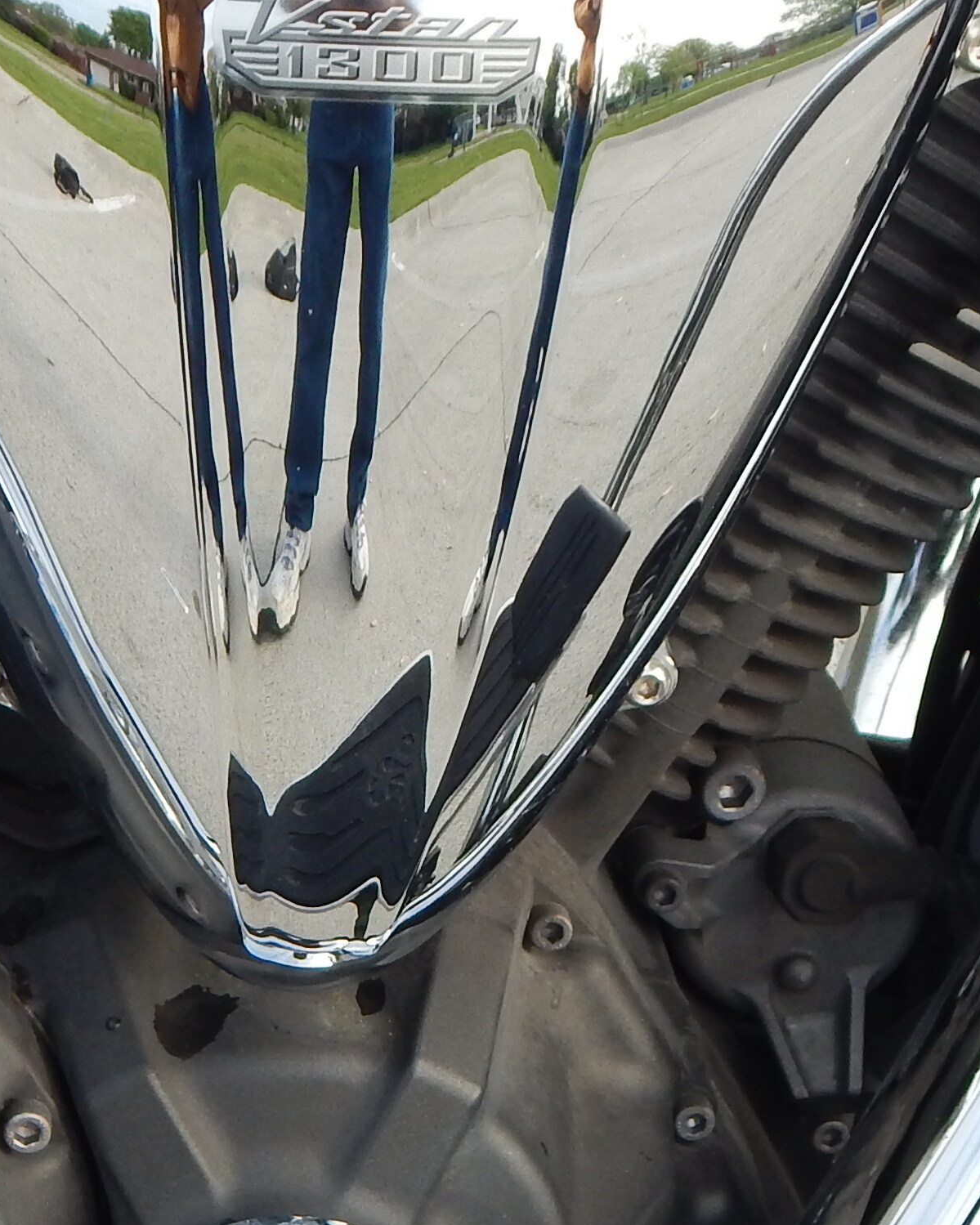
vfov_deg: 18.8
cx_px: 375
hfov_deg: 15.1
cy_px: 731
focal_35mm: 102
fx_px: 3698
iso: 125
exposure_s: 1/400
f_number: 3.3
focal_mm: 6.1
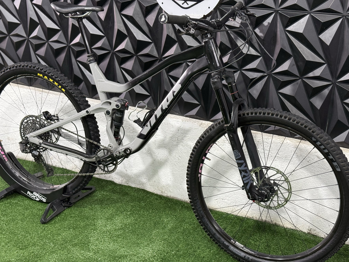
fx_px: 484
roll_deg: -3.1
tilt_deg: -18.2
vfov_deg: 30.3
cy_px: 131
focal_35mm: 48
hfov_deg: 39.7
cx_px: 174
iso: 200
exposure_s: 1/60
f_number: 1.78
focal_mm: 6.76
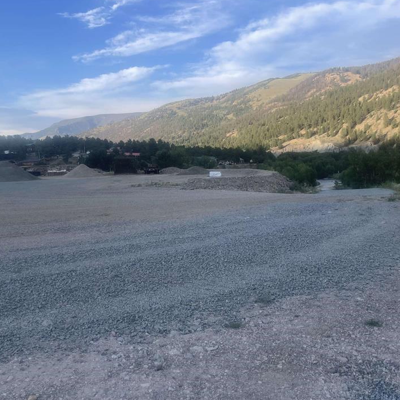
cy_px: 200
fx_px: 418
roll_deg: +2.1
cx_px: 167
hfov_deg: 50.9
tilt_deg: -6.0
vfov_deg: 51.1
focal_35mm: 32
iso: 32
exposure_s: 1/1130
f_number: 1.6
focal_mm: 5.1
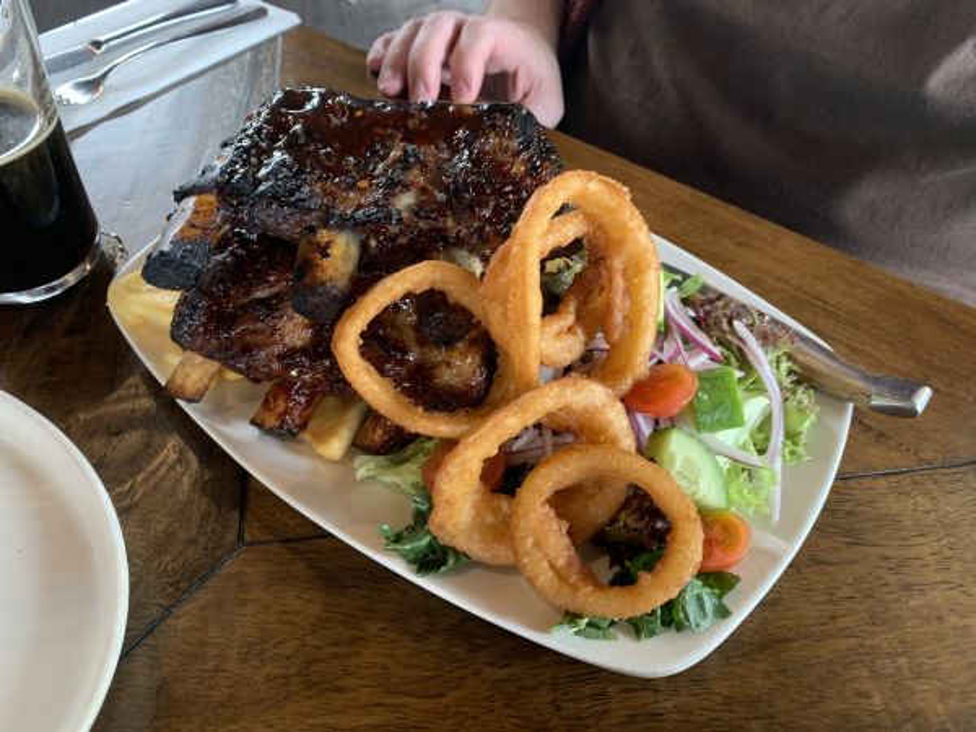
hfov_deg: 67.3
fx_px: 733
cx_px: 488
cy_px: 366
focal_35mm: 26
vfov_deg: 53.1
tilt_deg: -47.4
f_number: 1.8
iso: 250
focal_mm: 4.25
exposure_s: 1/50
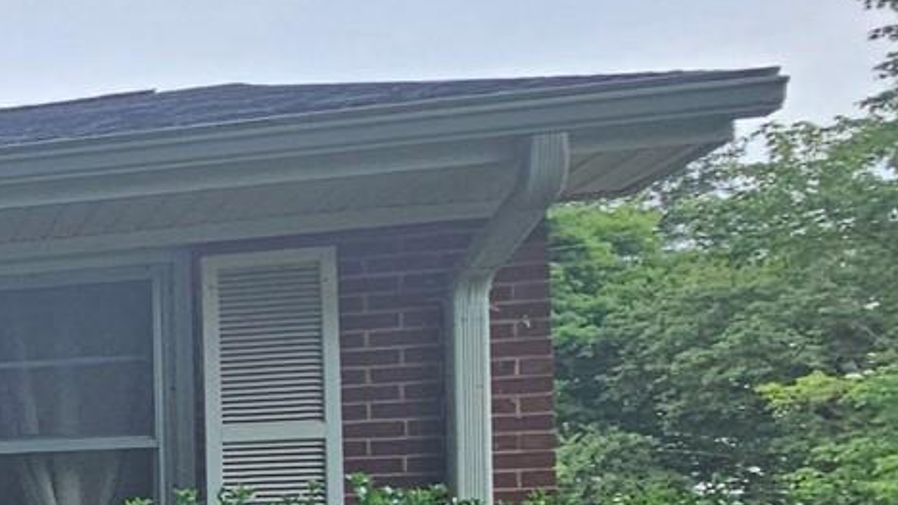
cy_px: 605
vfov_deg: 18.4
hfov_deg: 17.4
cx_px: -1052
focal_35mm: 62
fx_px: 1476
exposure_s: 1/320
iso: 50
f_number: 2.2
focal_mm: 2.2
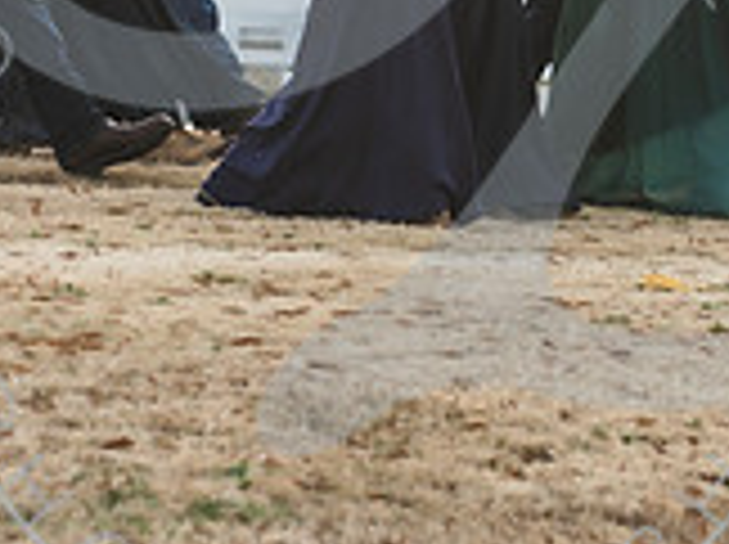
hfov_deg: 4.4
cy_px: -151
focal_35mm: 448
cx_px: 598
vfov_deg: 3.3
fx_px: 9421
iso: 200
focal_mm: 130
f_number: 3.5
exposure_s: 1/400
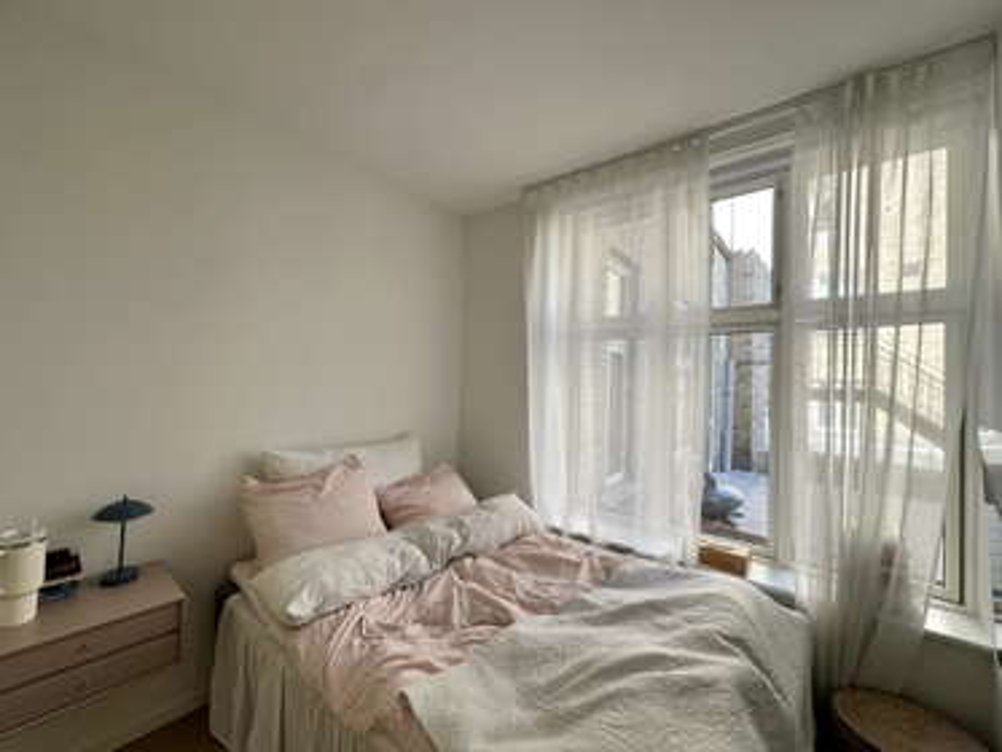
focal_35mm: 14
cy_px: 376
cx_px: 501
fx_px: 405
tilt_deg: +1.5
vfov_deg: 85.7
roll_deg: -1.6
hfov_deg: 102.0
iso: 64
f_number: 2.2
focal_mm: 2.22
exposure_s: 1/99
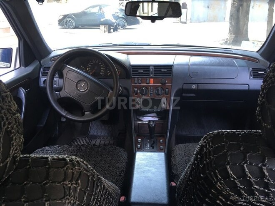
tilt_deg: -22.1
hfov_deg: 61.7
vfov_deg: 48.2
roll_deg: +0.4
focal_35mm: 29
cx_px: 138
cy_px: 103
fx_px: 230
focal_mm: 4.15
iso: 80
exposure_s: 1/33
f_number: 2.2
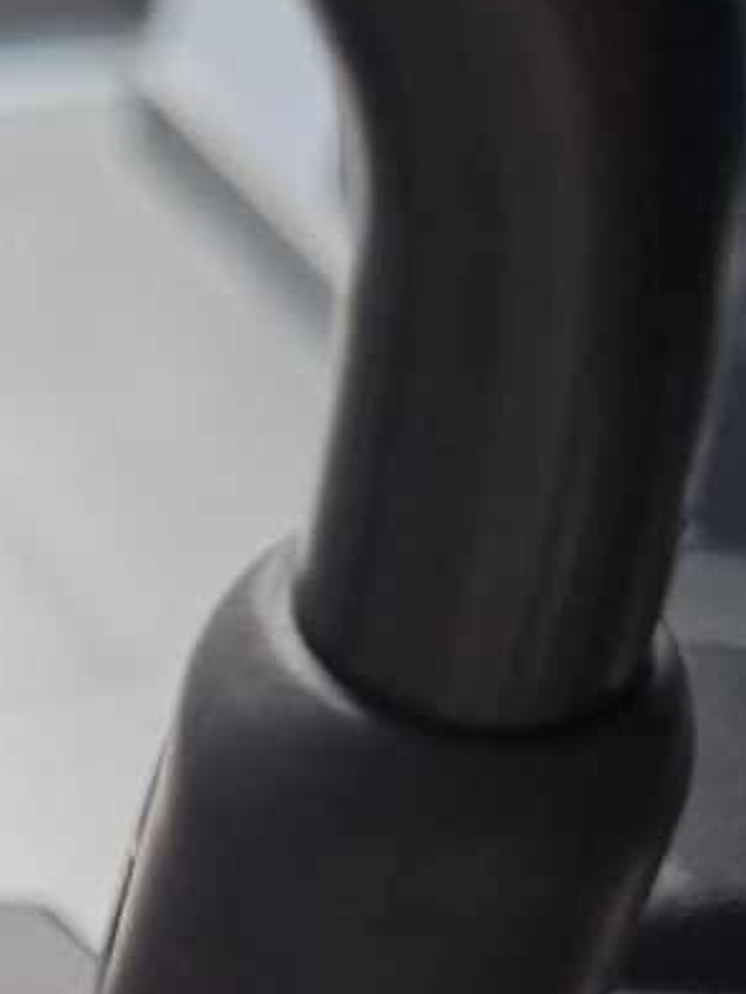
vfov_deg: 18.7
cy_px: 1478
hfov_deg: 15.2
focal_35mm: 93
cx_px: -206
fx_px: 2672
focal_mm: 5.54
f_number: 1.8
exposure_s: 1/120
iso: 80
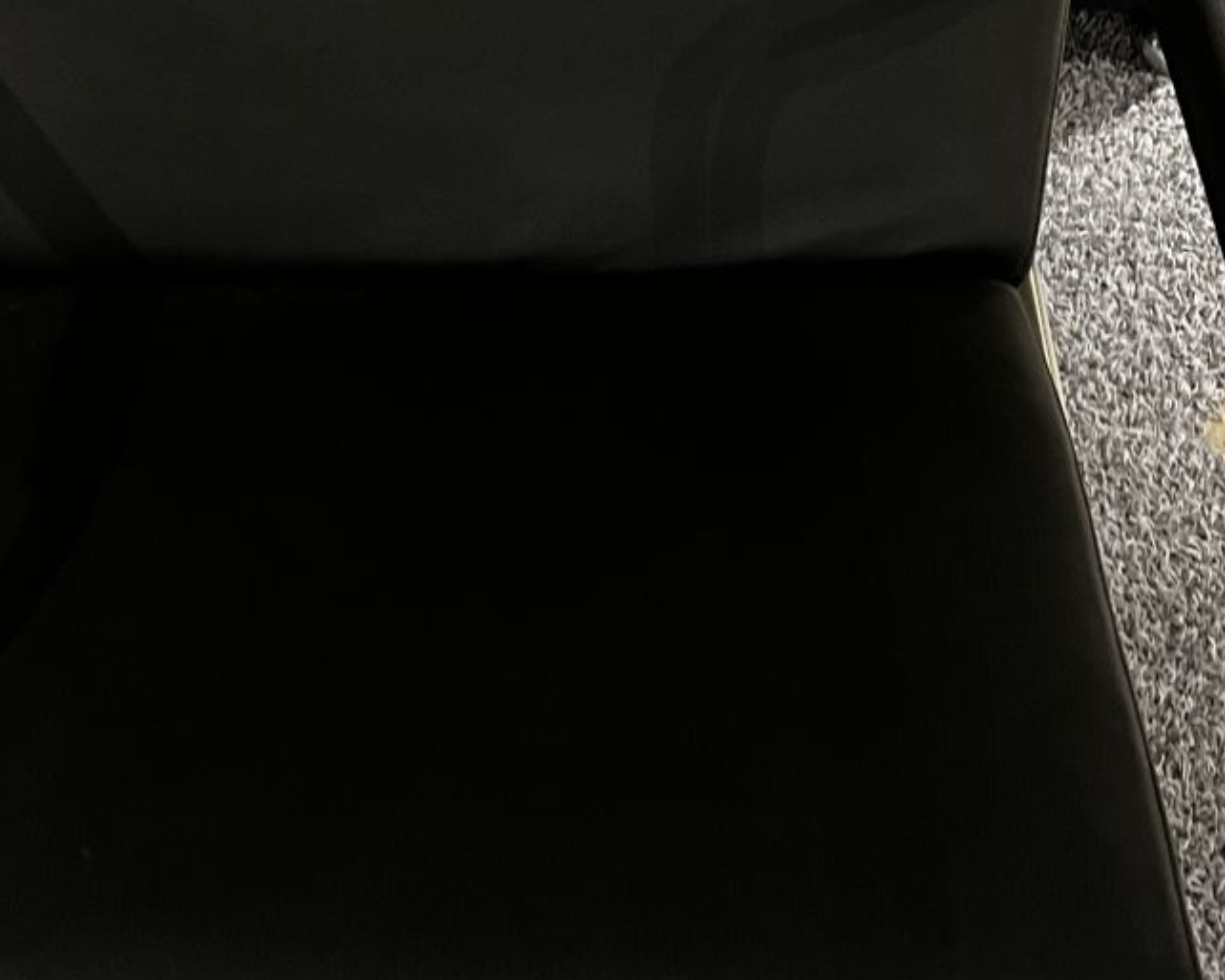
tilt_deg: -41.5
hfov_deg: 24.1
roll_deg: -2.1
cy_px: 362
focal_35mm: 79
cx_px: 555
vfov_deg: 19.4
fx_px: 2865
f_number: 1.6
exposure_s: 1/33
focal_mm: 5.1
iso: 500
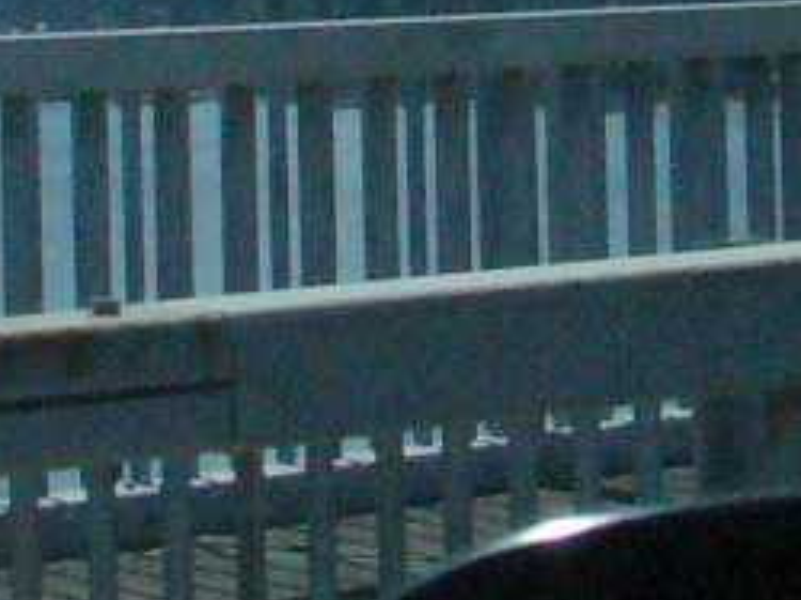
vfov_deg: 6.1
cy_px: -452
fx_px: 5479
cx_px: 1272
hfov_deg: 8.2
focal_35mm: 237
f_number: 5.6
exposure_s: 1/2000
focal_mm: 6.1
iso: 400
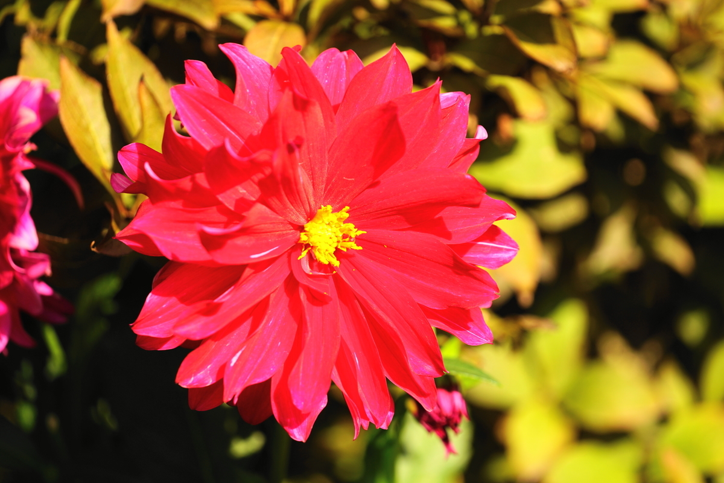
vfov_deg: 4.6
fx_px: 6033
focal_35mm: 300
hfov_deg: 6.9
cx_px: 362
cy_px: 242
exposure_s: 1/320
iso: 100
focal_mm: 300
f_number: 5.6
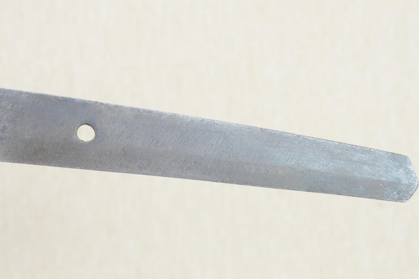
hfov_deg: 17.1
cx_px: 210
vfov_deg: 11.4
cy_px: 140
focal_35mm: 120
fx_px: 1395
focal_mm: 80
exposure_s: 1/1.6
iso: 400
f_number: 11
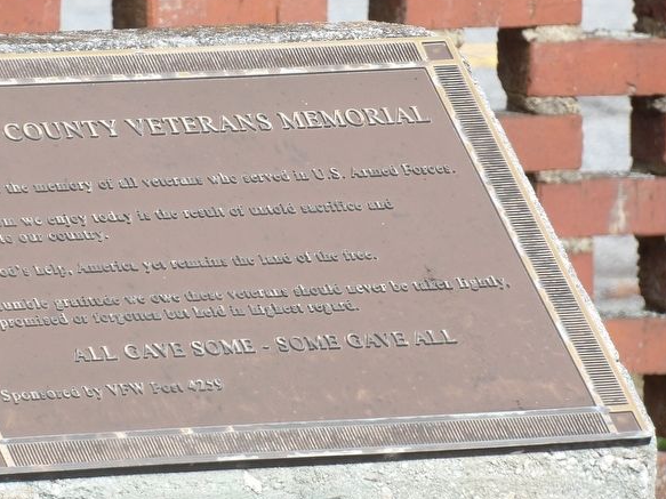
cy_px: 216
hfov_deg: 3.3
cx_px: 216
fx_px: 11618
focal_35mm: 604
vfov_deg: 2.5
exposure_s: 1/225
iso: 100
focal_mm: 78.9
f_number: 4.2
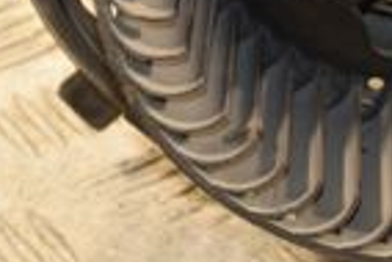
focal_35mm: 392
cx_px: 450
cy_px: -204
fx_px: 4273
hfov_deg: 5.2
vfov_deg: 3.5
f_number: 5
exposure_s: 1/80
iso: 800
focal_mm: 58
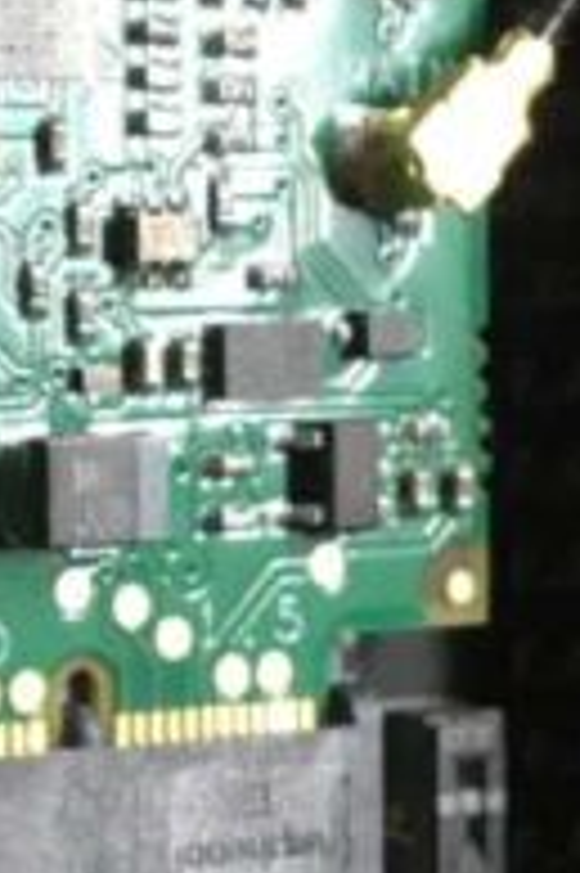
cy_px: 333
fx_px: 3849
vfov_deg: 12.9
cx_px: 99
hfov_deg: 8.6
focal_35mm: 159
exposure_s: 1/30
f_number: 2.2
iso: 50
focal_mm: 4.15
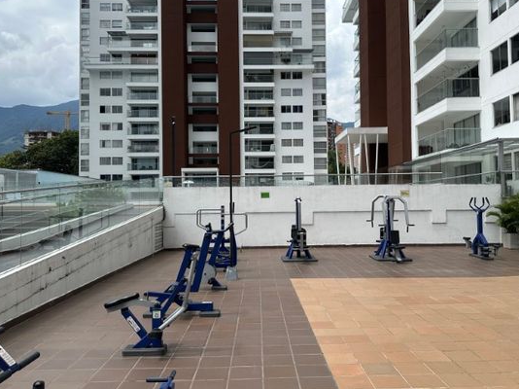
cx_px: 267
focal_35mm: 30
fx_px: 450
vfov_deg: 46.7
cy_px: 183
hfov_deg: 60.0
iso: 80
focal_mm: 6.86
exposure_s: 1/4348
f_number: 1.78
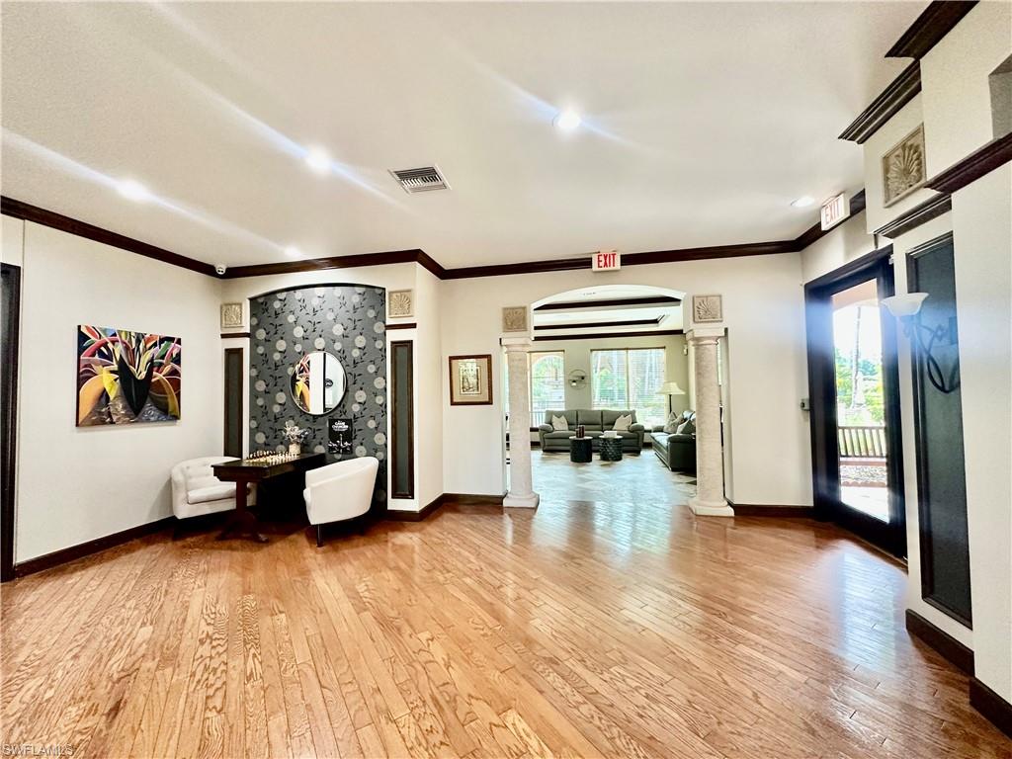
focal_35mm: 14
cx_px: 506
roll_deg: +0.9
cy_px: 380
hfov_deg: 102.1
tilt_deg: +2.3
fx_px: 409
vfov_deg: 85.7
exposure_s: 1/120
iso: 320
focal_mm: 2.22
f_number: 2.2
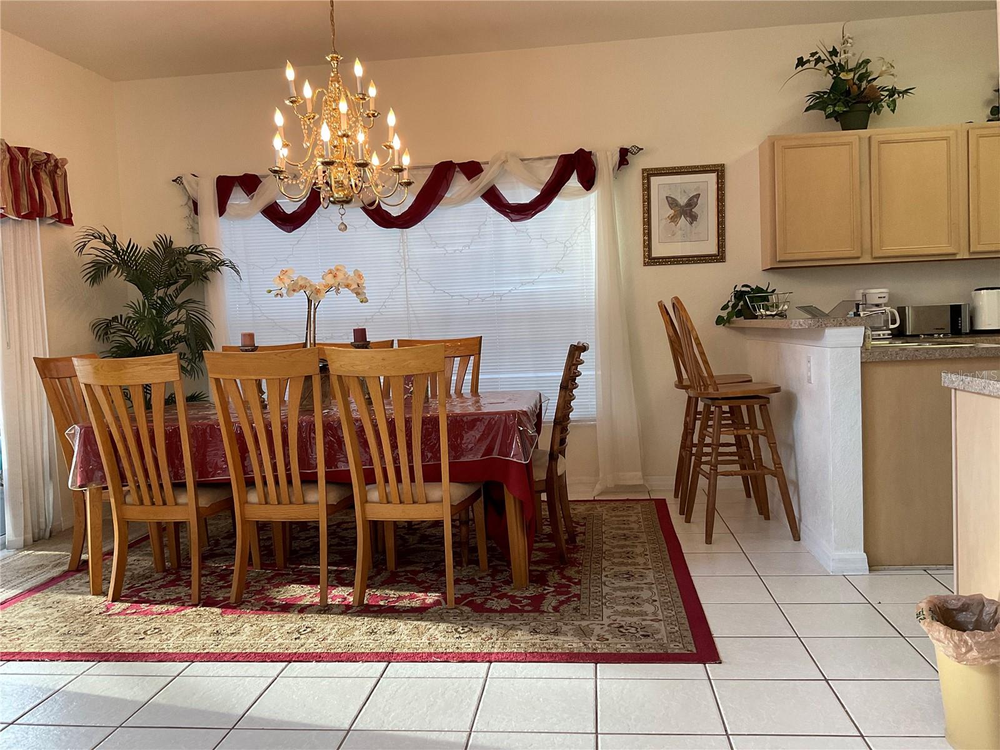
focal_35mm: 29
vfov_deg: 48.2
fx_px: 838
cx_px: 500
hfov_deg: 61.7
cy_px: 375
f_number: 1.8
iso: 100
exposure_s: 1/60
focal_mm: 3
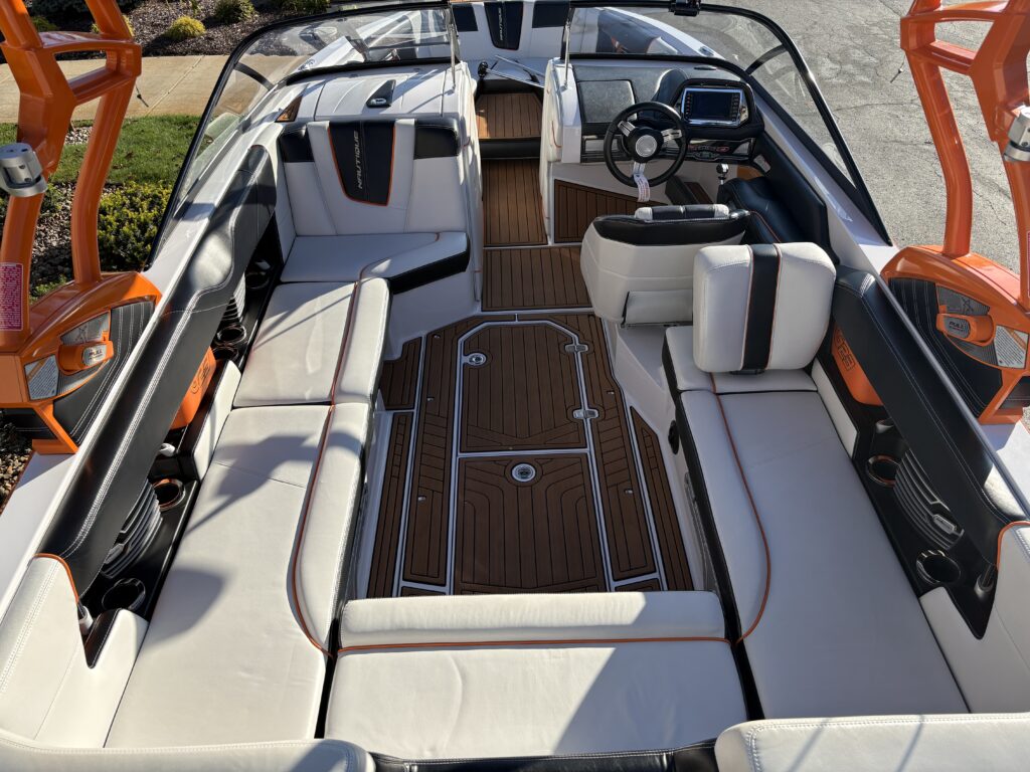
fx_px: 774
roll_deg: +3.3
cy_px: 386
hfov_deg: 67.3
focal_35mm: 26
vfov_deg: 53.1
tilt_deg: -39.4
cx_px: 515
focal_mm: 5.96
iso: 50
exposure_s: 1/2075
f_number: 1.6
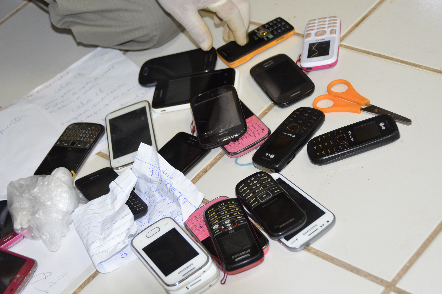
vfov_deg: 17.9
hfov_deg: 26.6
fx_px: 933
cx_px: 223
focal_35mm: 76
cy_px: 148
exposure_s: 1/60
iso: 1250
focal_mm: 50
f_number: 4.8
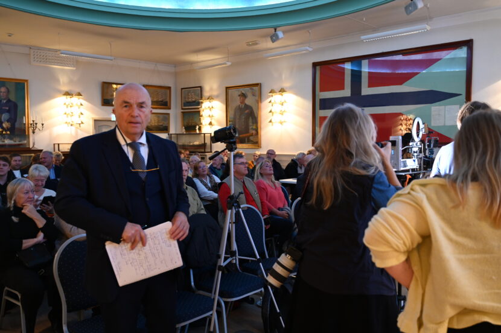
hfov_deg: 60.3
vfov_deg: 42.3
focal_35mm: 31
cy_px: 166
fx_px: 431
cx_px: 250
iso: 1600
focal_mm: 31
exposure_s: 1/30
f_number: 4
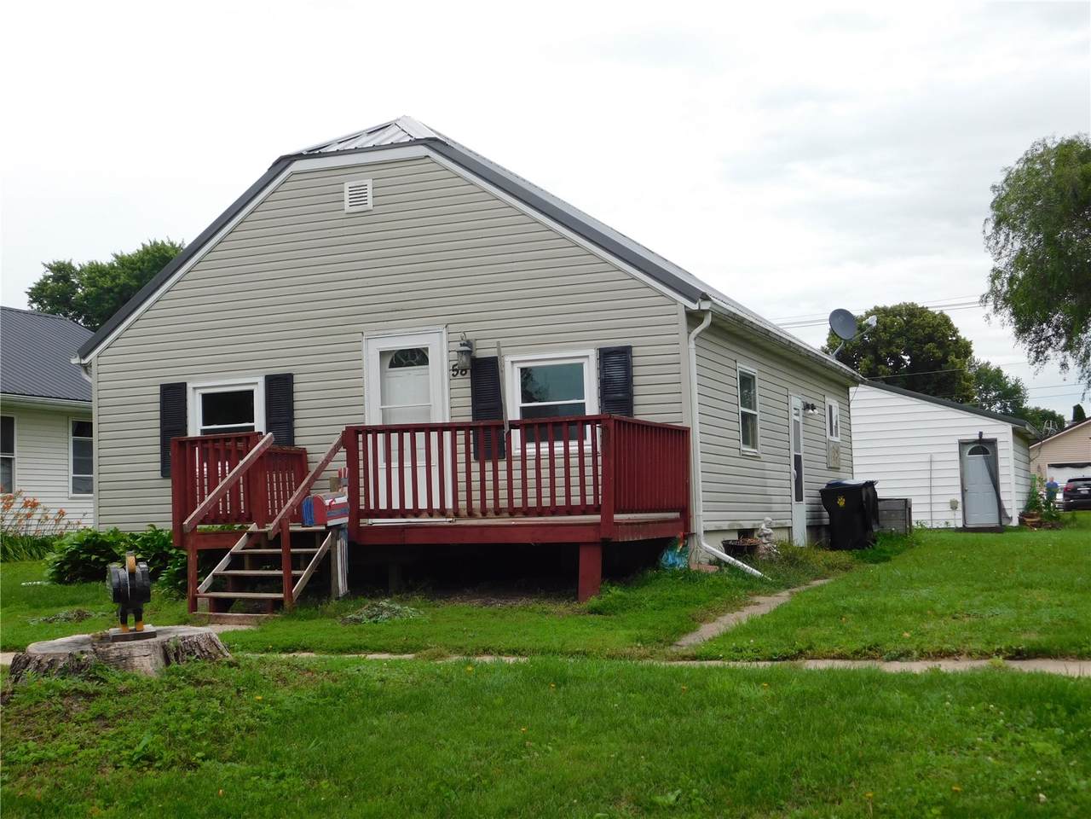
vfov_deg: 32.2
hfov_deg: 42.1
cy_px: 410
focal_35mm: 45
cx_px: 546
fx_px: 1418
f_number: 3.7
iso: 125
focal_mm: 8
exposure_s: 1/200
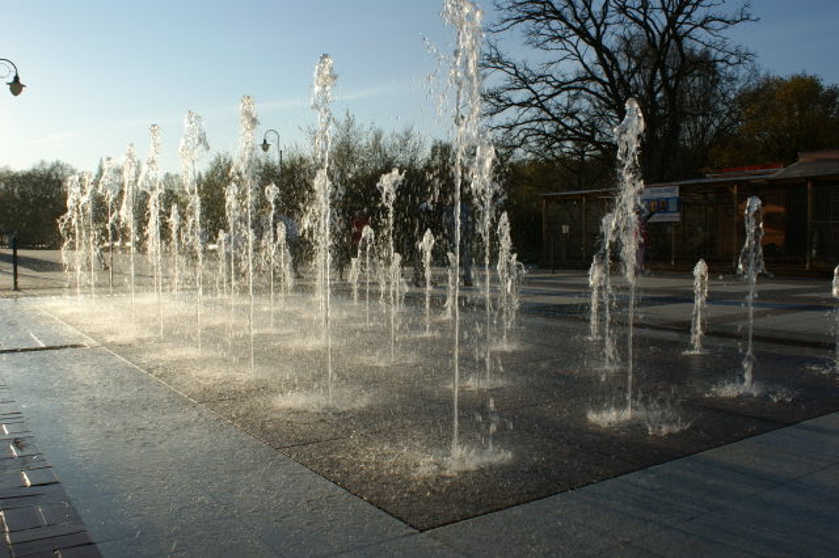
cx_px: 420
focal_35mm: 30
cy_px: 279
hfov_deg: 62.0
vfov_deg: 43.6
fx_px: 699
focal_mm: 20
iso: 100
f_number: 10
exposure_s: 1/200
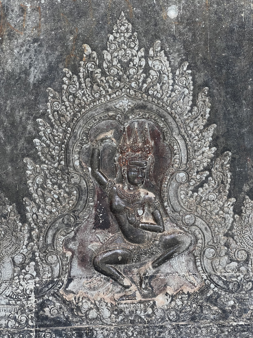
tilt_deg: -4.0
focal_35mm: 77
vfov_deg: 25.3
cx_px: 126
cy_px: 169
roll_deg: +2.2
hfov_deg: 19.1
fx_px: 750
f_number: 2.8
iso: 64
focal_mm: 9
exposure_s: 1/99
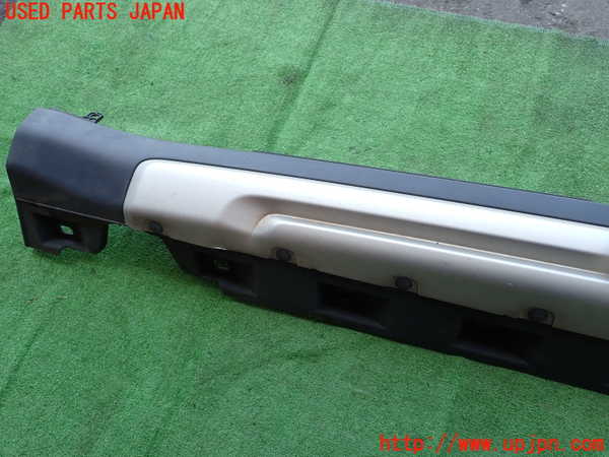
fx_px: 440
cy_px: 228
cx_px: 304
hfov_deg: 69.4
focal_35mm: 25
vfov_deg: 54.9
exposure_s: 1/160
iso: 100
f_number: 2.8
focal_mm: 4.5
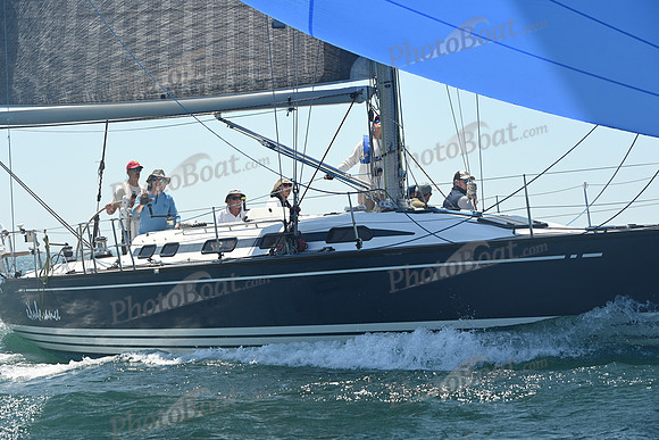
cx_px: 330
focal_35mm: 110
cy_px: 220
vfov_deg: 12.5
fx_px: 2014
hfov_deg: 18.6
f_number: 6.3
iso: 320
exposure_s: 1/1000
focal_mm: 110
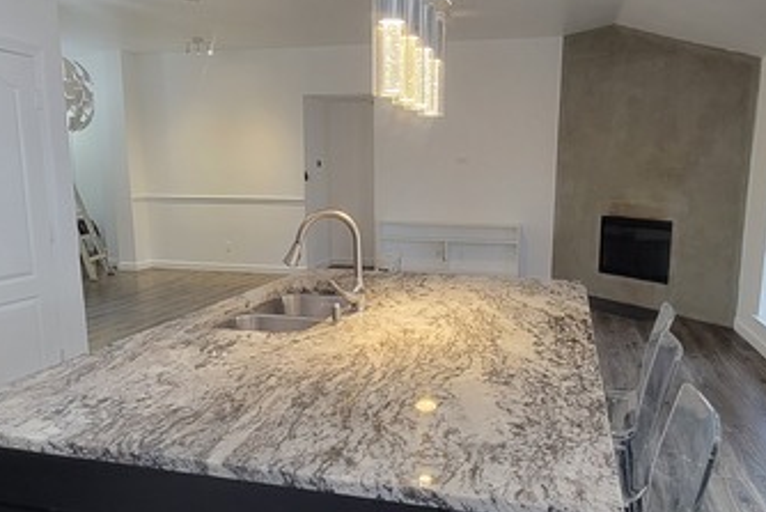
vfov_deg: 47.9
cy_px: 280
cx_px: 405
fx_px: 575
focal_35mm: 27
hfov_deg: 67.3
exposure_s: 1/60
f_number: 2.2
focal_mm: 2.2
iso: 250
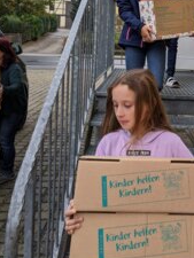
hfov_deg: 29.2
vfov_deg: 38.5
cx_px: 169
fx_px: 358
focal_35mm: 48
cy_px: 60
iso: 61
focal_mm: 4.38
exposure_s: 1/396
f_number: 1.73
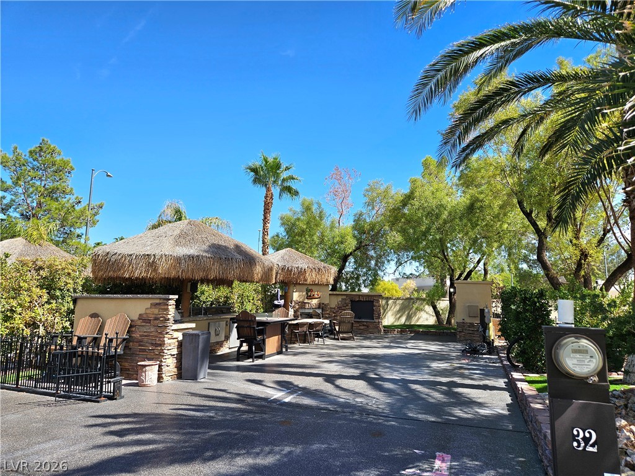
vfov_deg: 58.9
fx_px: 422
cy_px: 238
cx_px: 318
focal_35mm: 23
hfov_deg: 73.9
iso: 25
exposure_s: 1/1667
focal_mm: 5.4
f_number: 1.8
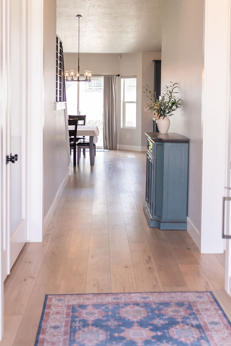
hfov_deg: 26.5
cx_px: 126
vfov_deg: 38.5
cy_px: 121
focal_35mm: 51
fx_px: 491
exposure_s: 1/250
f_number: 3.2
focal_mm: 35
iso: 800
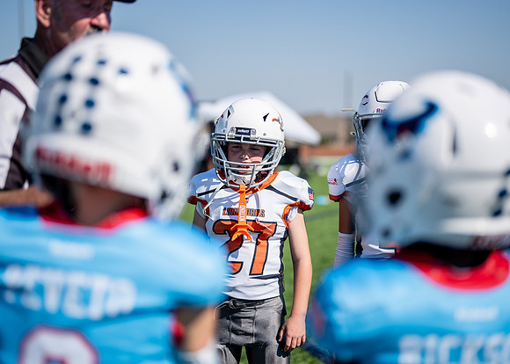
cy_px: 167
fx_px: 850
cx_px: 261
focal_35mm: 59
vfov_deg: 24.2
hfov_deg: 33.4
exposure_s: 1/12800
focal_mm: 50
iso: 100
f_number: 1.2
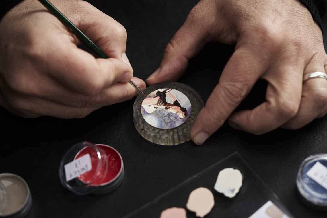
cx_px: 164
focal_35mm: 90
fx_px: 817
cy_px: 109
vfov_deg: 15.2
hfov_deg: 22.6
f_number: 3.5
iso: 100
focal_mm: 90
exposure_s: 1/160
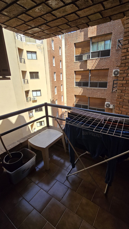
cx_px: 69
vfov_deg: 99.4
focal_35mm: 16
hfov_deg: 67.0
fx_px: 97
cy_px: 115
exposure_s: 1/2000
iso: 100
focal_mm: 2.2
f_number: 2.2
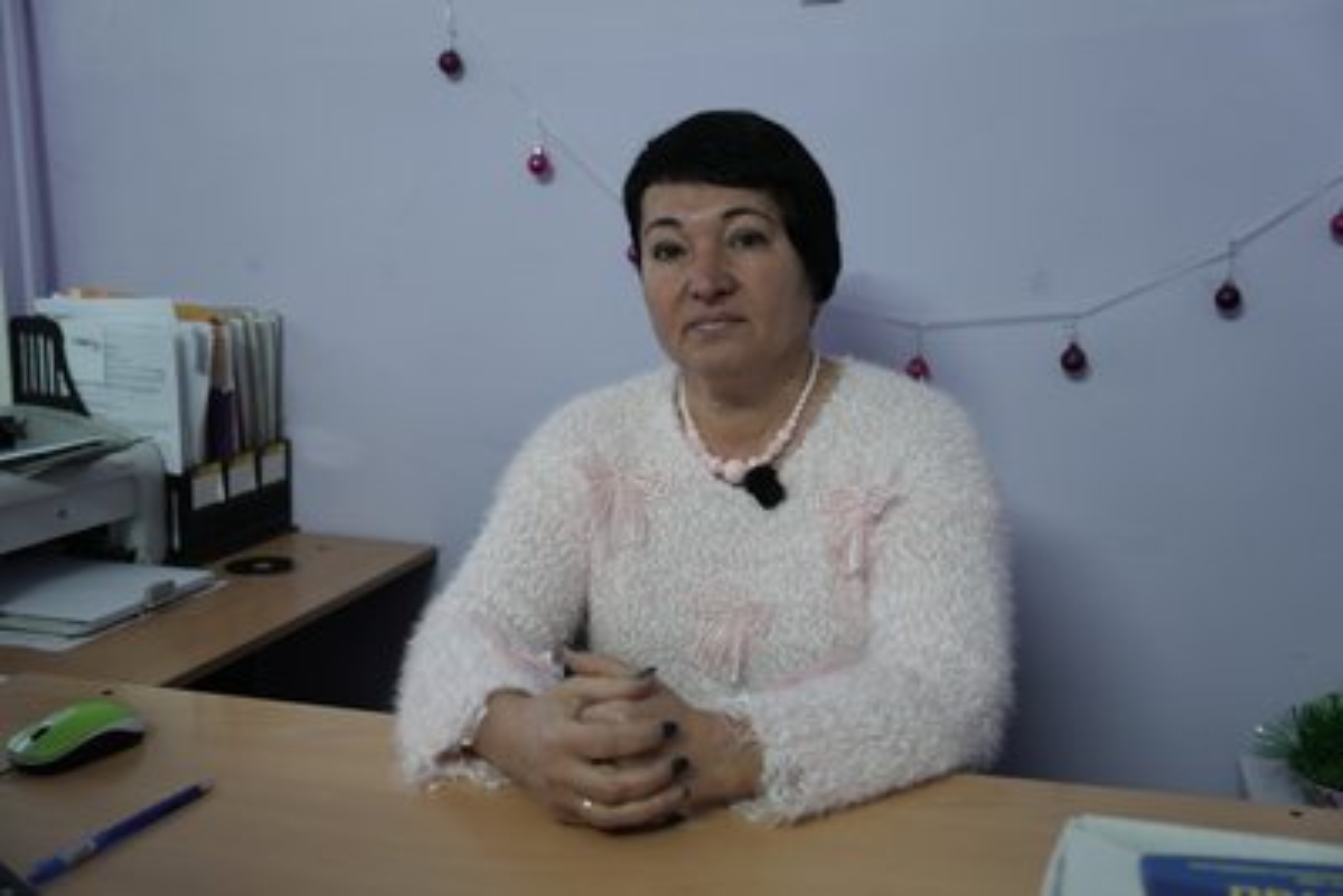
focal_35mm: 35
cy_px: 448
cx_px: 672
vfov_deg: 37.9
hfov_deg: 54.4
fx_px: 1306
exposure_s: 1/50
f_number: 2.8
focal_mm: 35
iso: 640
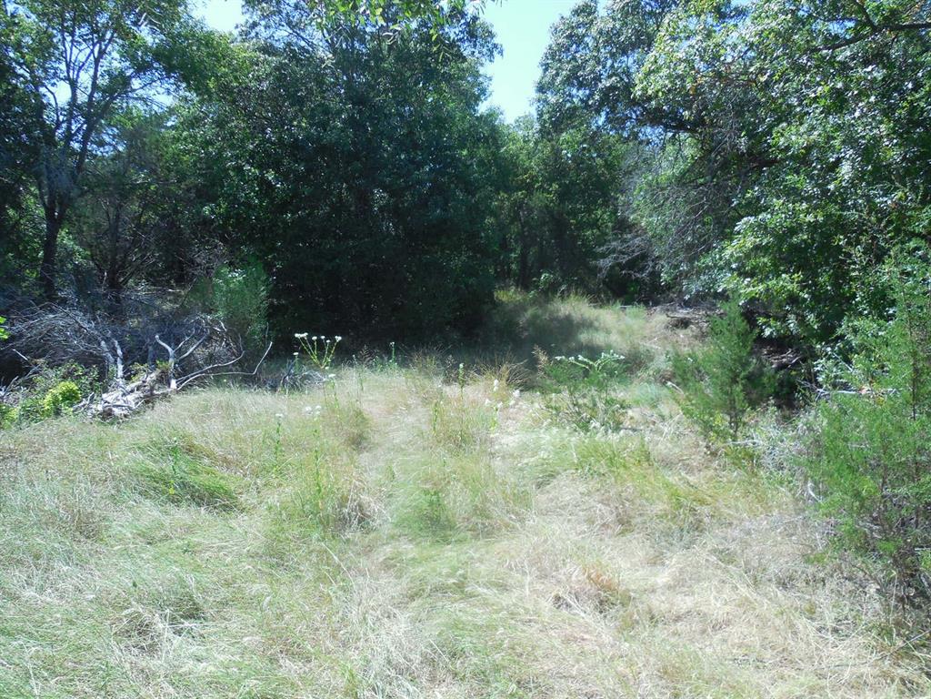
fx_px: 672
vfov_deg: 54.9
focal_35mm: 25
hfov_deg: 69.4
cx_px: 466
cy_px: 350
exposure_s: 1/640
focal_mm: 4.5
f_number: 3.1
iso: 125
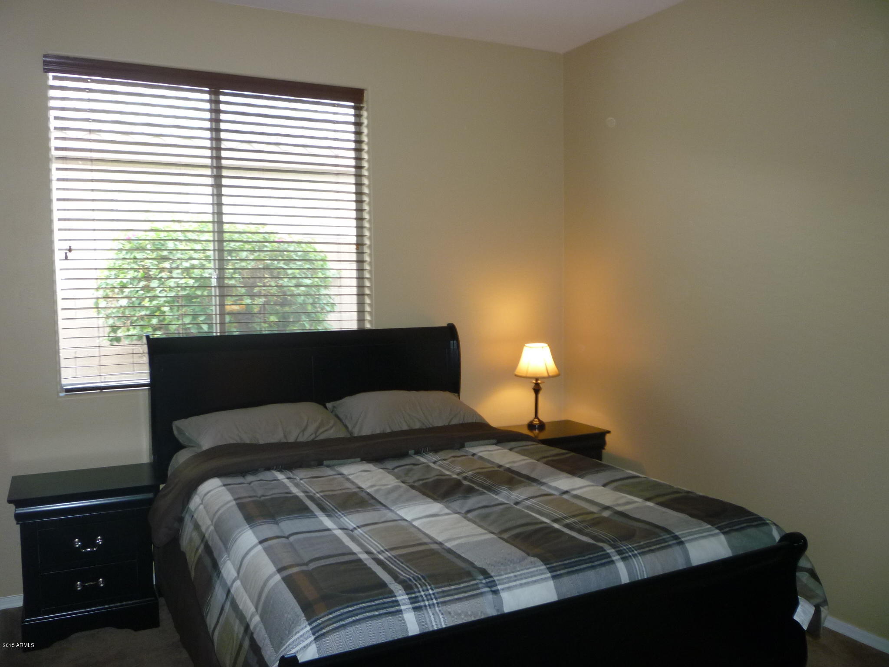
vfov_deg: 48.2
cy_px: 334
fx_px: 745
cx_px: 444
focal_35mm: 29
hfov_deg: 61.7
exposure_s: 1/30
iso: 160
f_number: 3.3
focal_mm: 5.2
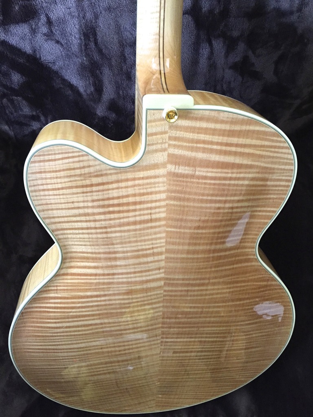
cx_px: 156
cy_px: 208
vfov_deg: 61.7
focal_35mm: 29
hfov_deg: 48.2
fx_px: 350
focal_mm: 4.15
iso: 400
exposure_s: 1/15
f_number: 2.2
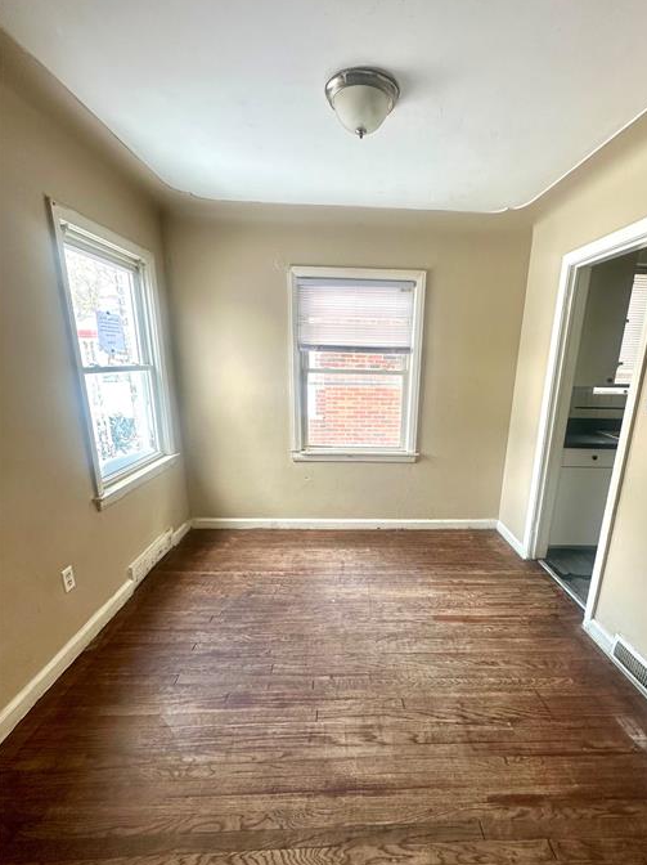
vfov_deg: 94.2
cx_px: 365
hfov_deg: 77.7
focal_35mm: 16
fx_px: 399
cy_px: 479
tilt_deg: -16.6
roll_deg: +0.5
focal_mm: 2.22
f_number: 2.2
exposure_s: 1/99
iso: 100
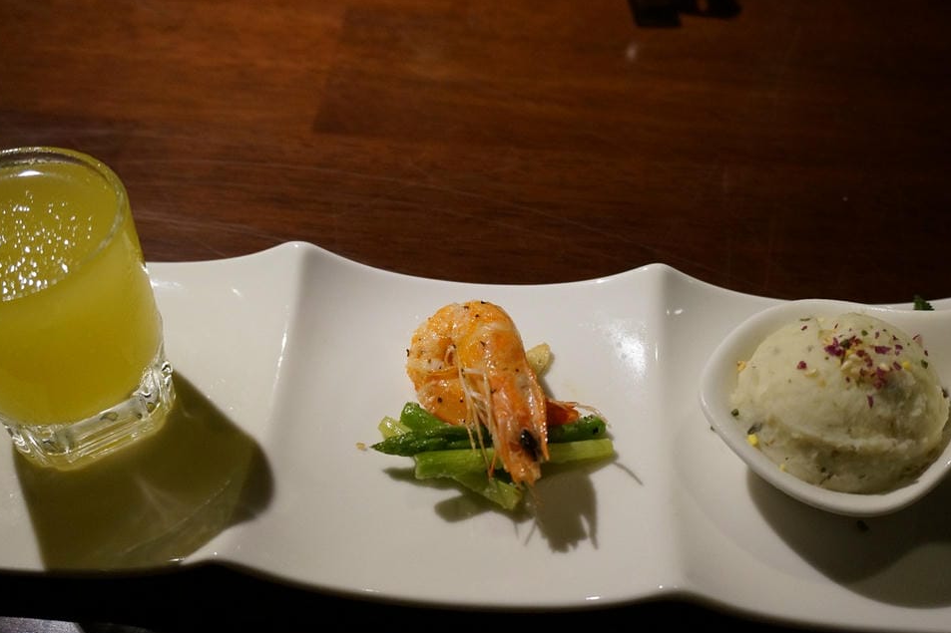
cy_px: 344
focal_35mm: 40
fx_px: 1047
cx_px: 489
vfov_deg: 33.7
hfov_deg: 48.9
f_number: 4
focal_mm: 21
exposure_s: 1/160
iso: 1250
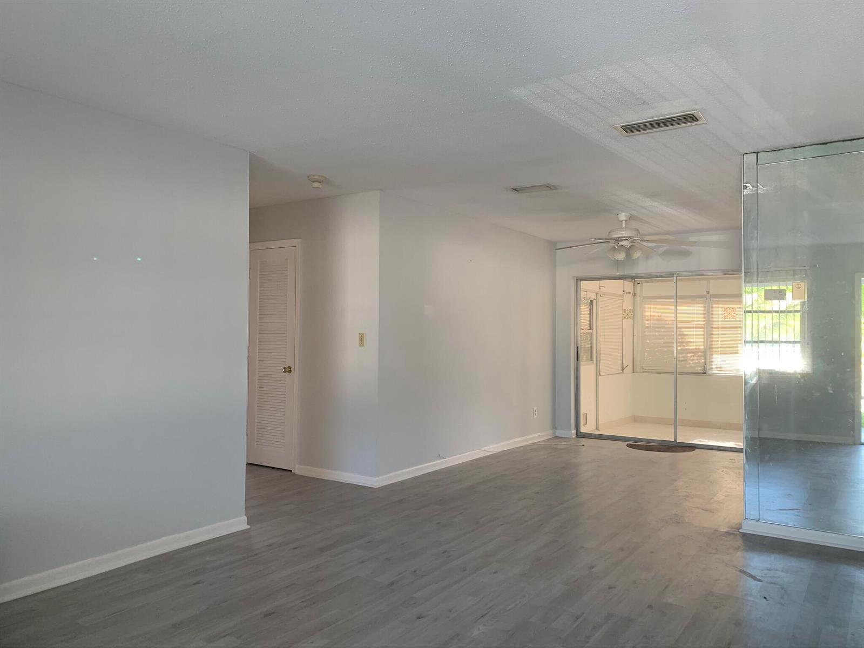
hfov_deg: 67.3
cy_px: 324
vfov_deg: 53.1
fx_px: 649
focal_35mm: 26
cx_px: 432
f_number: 1.8
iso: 100
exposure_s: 1/91
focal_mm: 4.25
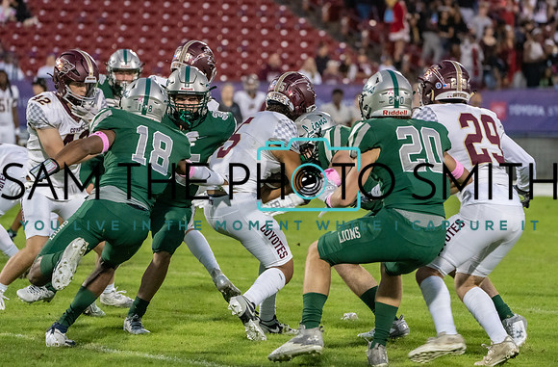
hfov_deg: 8.1
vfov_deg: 5.3
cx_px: 302
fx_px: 3939
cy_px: 166
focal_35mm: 255
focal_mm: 235
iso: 8000
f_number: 5.6
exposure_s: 1/800
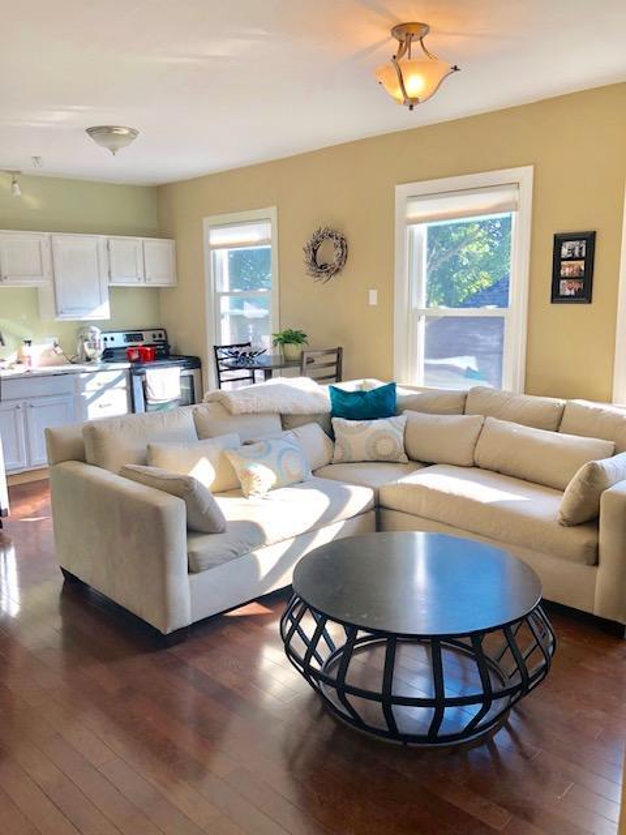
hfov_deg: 49.7
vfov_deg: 63.4
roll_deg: +1.1
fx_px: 675
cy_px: 418
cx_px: 313
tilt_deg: -9.1
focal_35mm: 28
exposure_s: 1/120
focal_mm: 4
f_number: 1.8
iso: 40
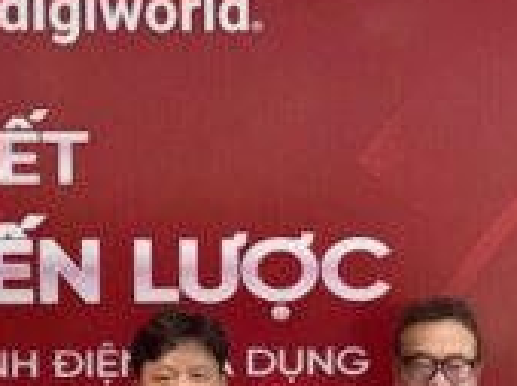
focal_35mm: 184
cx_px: 246
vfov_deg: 8.0
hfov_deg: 10.8
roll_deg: +1.9
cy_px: 346
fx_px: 2744
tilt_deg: -3.6
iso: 200
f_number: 1.6
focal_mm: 5.96
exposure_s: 1/35
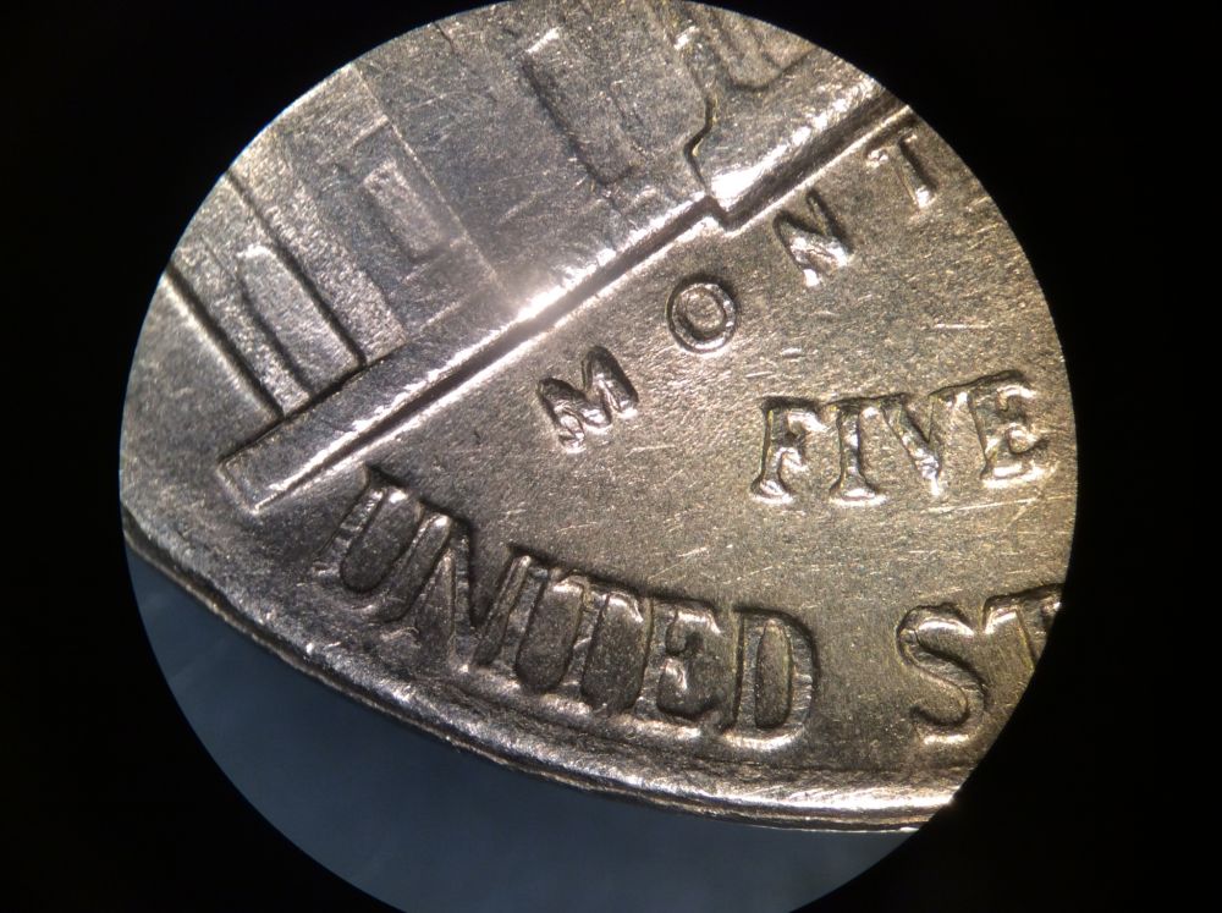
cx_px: 611
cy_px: 456
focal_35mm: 32
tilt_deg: -45.4
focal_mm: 3.3
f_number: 2.4
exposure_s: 1/24
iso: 40
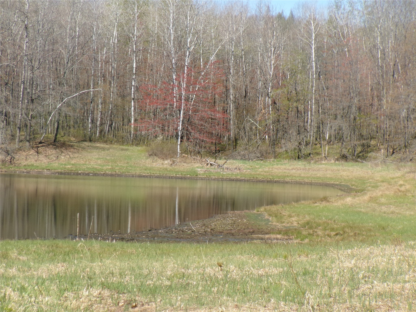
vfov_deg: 10.4
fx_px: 1706
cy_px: 156
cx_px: 208
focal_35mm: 142
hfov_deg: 13.9
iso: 100
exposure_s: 1/280
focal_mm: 25.5
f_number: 6.3
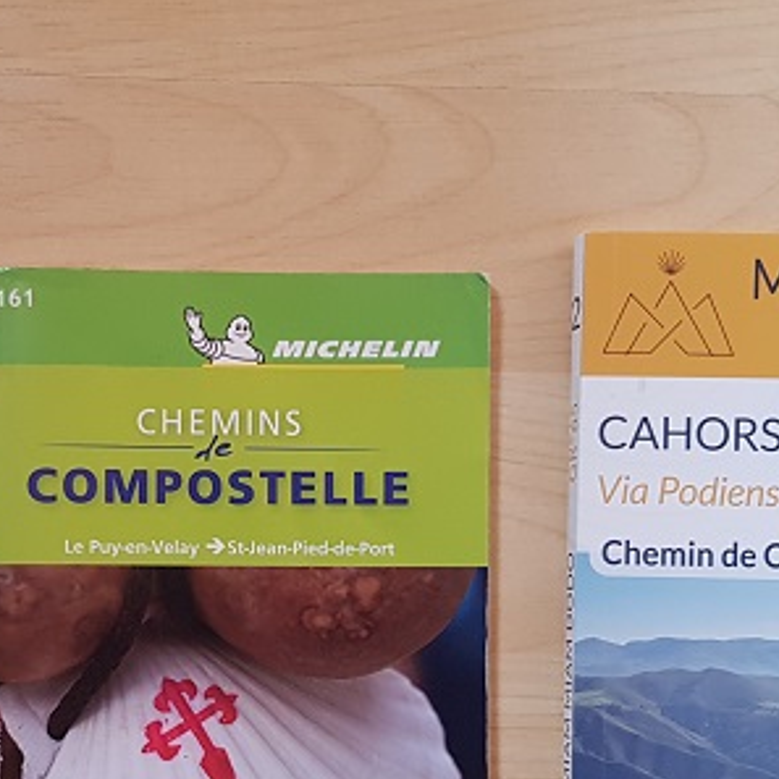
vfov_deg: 27.1
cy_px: 645
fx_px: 1579
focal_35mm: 62
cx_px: 254
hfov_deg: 27.5
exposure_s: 1/50
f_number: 1.7
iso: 160
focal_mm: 4.2
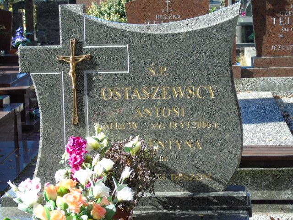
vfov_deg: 15.7
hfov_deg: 20.9
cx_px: 146
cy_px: 110
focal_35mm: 94
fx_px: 796
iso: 80
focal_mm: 17
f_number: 4.3
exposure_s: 1/160
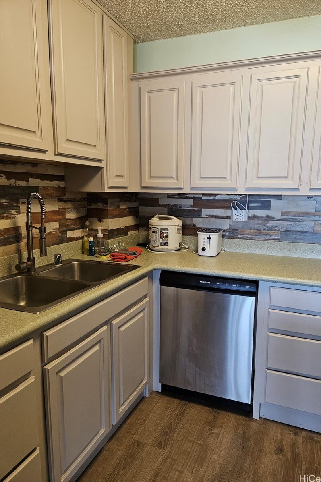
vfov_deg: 73.8
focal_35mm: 24
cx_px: 178
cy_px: 241
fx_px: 321
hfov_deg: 53.0
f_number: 1.8
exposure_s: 1/120
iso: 320
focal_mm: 5.4
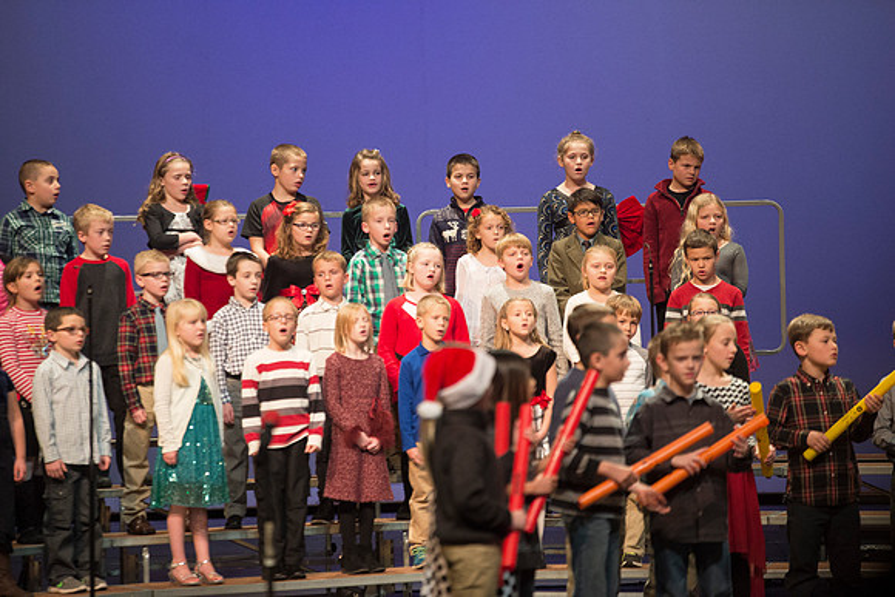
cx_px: 448
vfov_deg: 6.9
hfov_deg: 10.3
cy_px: 298
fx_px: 4973
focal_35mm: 200
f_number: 2.8
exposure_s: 1/250
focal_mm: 200
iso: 2500
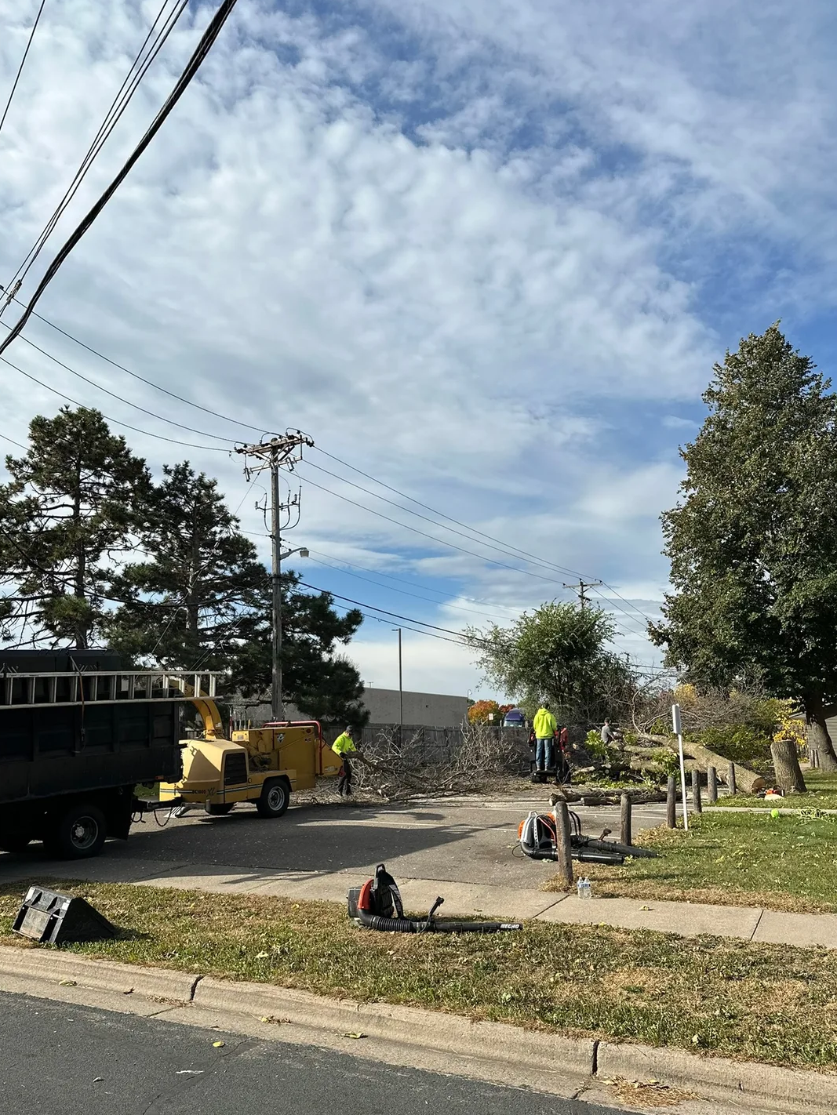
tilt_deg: +9.6
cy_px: 613
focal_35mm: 27
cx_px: 377
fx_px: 870
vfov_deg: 65.2
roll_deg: +0.1
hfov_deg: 51.3
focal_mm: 6.86
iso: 80
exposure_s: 1/5848
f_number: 1.78
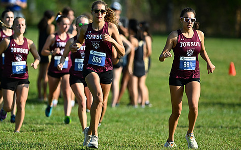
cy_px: 75
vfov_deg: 3.5
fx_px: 2470
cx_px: 94
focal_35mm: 376
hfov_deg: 5.6
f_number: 2.8
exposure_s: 1/2500
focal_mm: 300
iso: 180
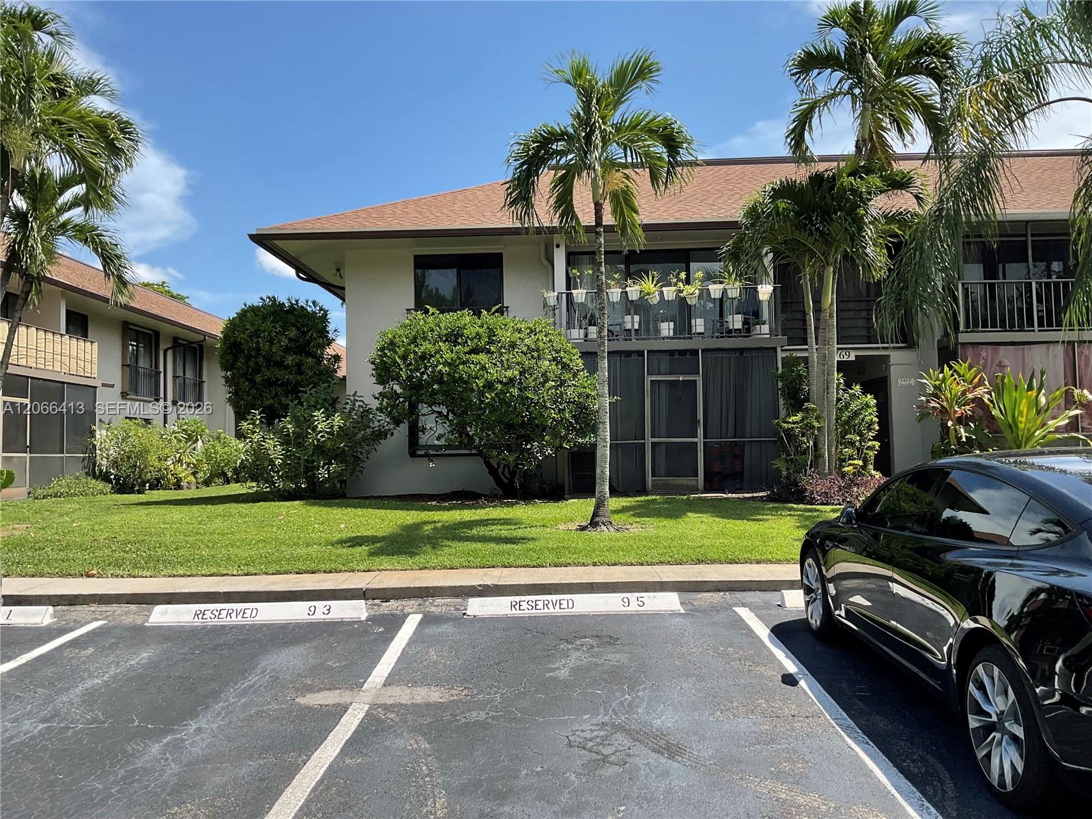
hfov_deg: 61.7
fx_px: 915
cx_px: 546
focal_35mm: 29
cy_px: 410
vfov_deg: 48.2
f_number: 1.8
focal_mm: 3
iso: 16
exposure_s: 1/1168
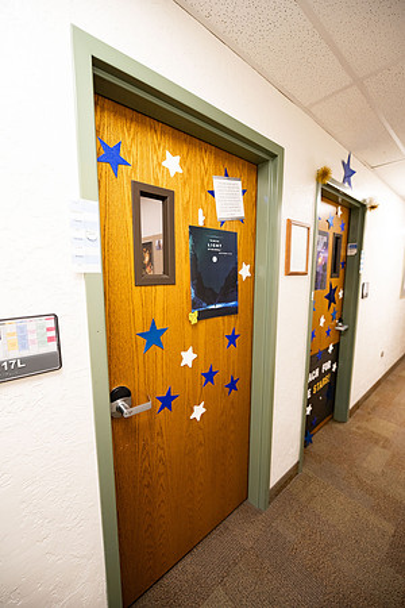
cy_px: 304
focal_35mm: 14
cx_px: 202
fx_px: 236
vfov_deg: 104.3
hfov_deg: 81.2
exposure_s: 1/200
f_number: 2.8
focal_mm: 14
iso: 640
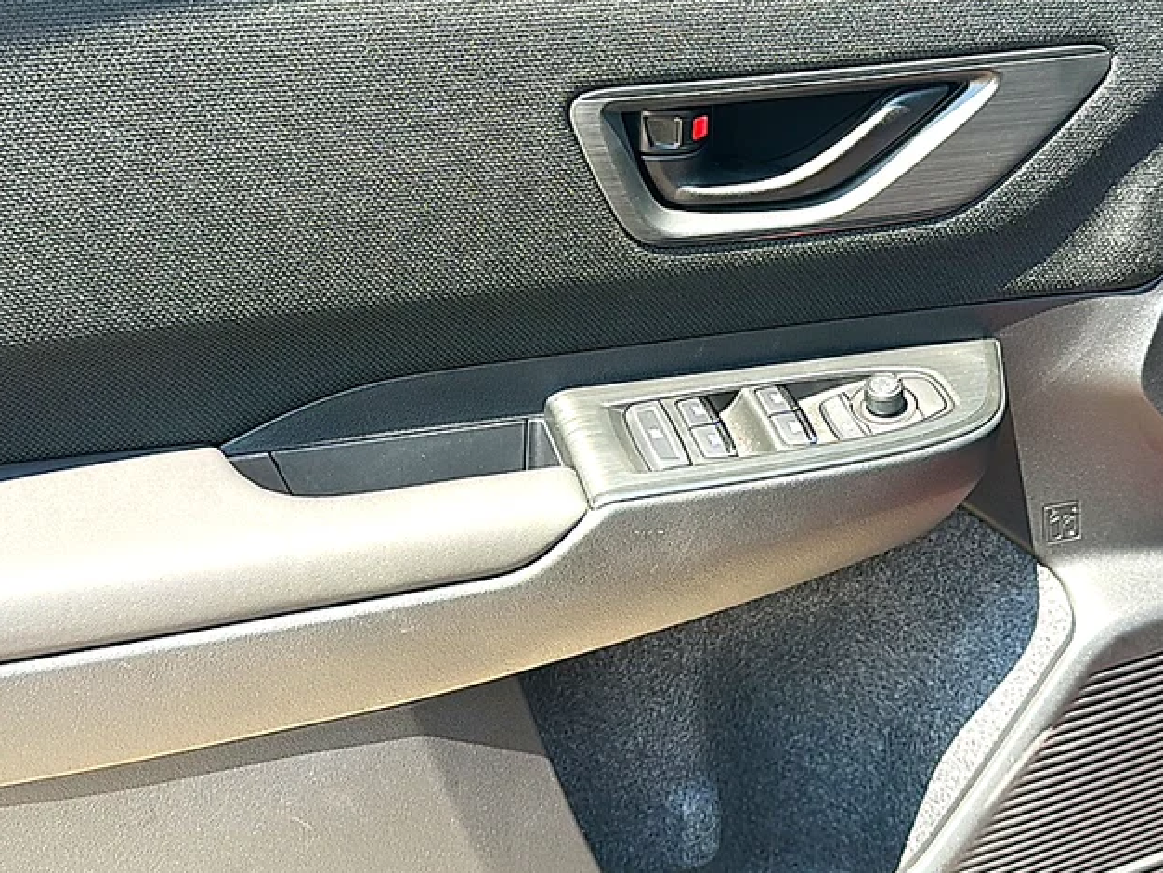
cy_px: 389
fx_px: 1277
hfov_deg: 48.9
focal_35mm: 38
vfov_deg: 37.7
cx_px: 645
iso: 80
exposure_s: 1/443
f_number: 1.78
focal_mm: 6.86
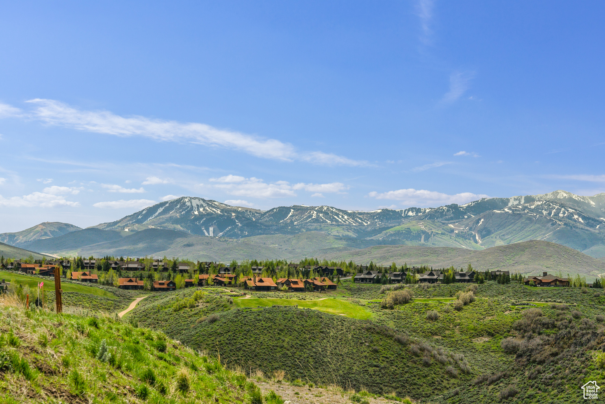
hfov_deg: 27.0
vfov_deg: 18.2
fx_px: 1261
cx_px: 302
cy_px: 202
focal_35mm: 75
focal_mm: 75
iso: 640
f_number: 8
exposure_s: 1/640
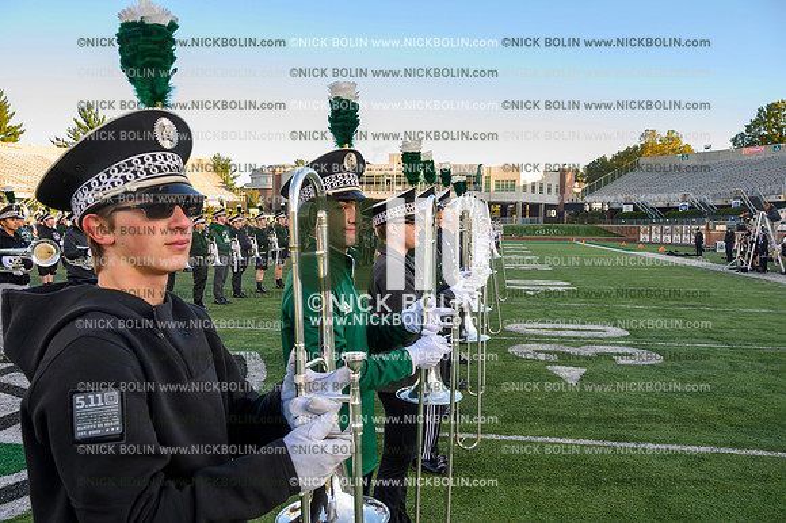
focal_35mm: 31
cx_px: 393
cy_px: 262
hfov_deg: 60.3
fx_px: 676
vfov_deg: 42.3
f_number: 9
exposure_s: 1/60
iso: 320
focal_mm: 31
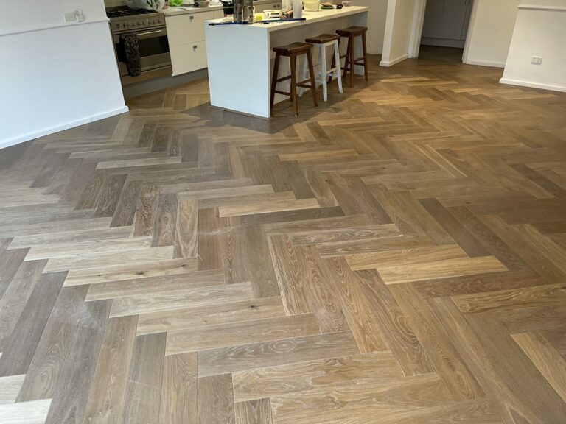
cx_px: 283
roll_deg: +0.5
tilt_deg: -31.0
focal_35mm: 26
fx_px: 425
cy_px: 212
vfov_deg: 53.1
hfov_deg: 67.3
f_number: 1.6
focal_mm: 5.1
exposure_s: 1/50
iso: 250
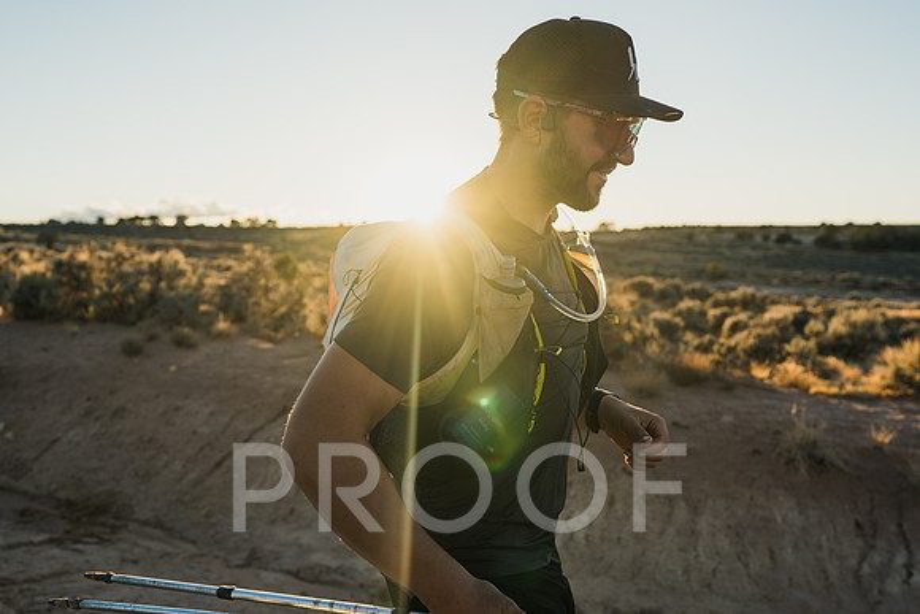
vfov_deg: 41.9
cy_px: 307
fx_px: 801
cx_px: 460
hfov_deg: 59.8
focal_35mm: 31
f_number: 2.8
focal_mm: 28
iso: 160
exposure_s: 1/1000
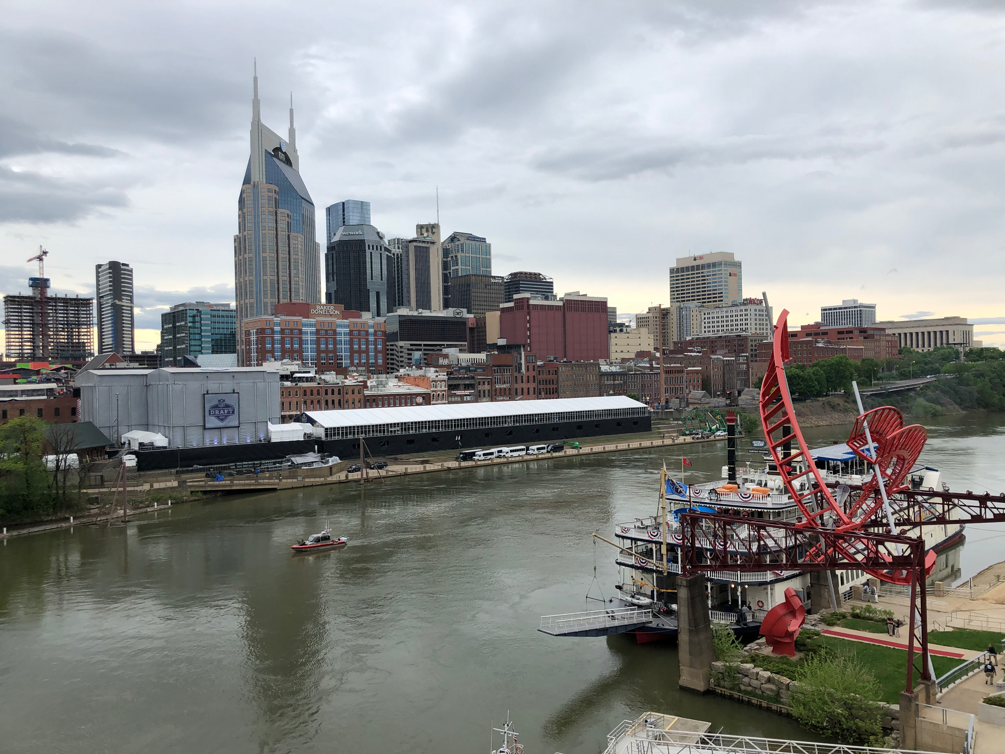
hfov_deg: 63.4
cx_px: 502
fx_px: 813
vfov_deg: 49.7
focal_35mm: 28
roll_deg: +1.3
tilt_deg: +1.6
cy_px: 377
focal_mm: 4
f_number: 1.8
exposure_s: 1/747
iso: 20
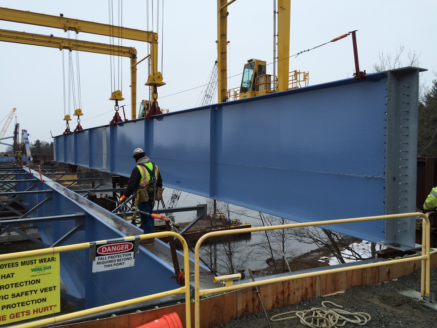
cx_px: 218
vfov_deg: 48.2
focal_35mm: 29
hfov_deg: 61.7
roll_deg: +1.1
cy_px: 164
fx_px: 366
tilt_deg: -0.8
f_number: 2.2
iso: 32
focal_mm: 4.15
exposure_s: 1/789
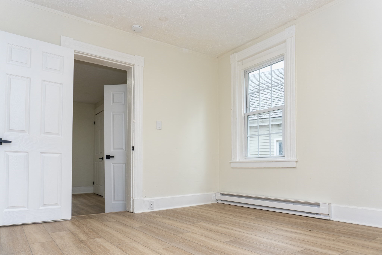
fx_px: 255
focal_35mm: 24
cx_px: 191
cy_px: 128
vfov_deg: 53.1
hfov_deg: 73.7
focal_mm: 16
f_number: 4
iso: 320
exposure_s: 1/125
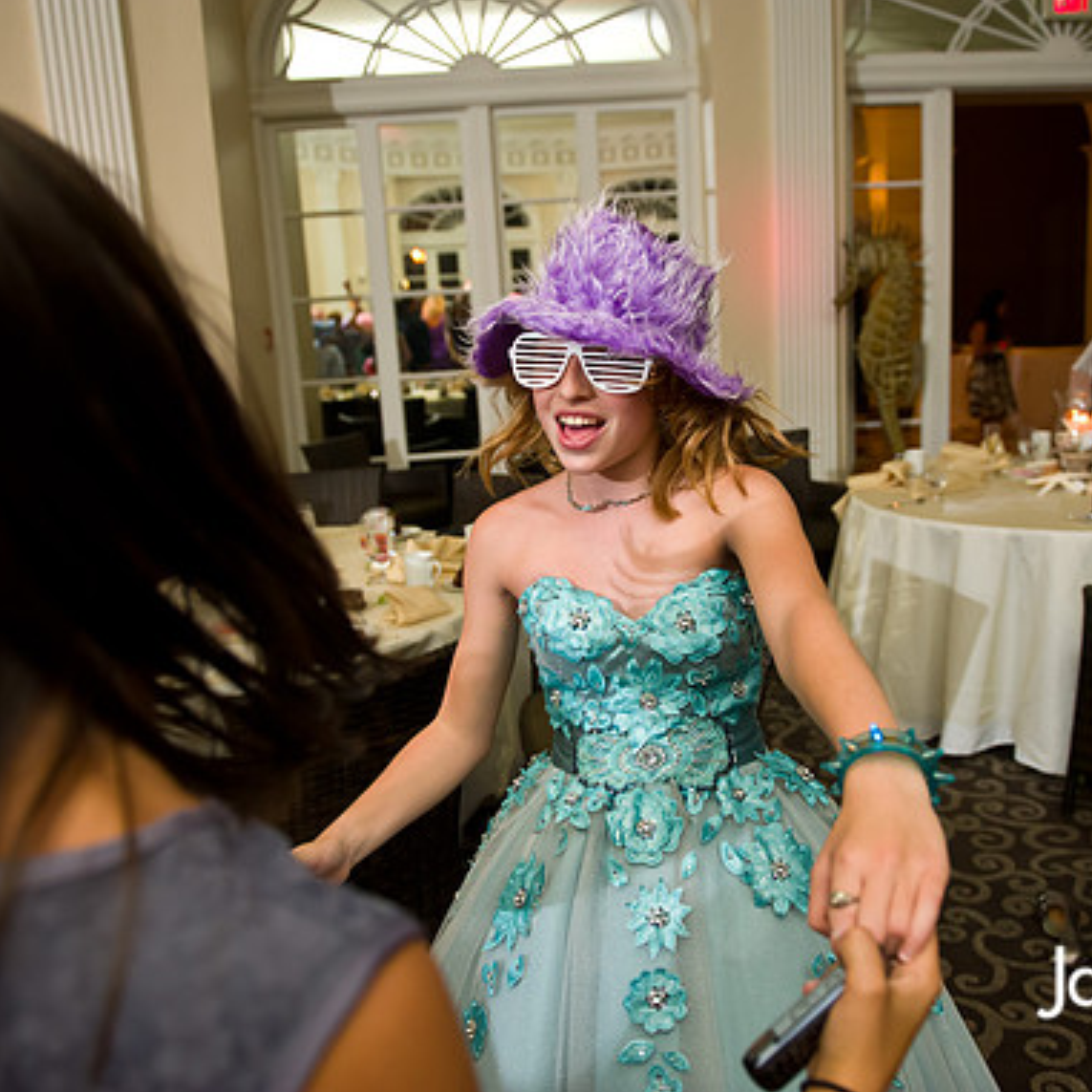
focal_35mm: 31
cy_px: 545
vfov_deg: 52.5
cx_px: 596
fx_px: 1106
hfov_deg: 52.5
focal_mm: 24
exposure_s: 1/125
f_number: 3.2
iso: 1600
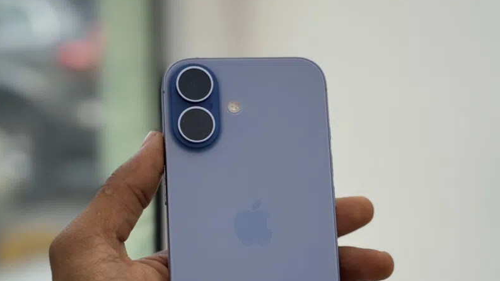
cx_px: 248
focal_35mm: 90
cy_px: 194
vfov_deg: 13.4
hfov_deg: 23.7
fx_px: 1193
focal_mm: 6.76
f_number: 1.78
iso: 64
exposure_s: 1/774
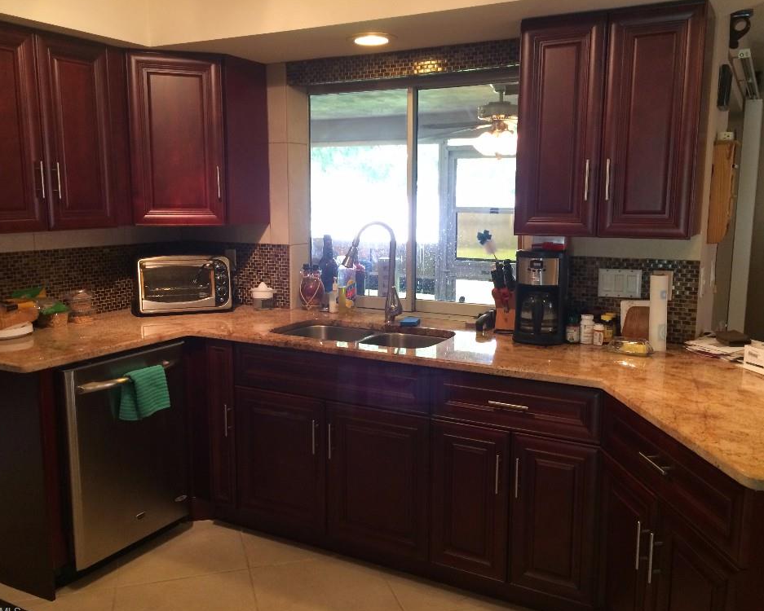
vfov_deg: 45.8
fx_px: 724
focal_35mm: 32
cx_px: 378
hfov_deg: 55.7
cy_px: 307
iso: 200
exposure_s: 1/30
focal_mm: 4.12
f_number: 2.2
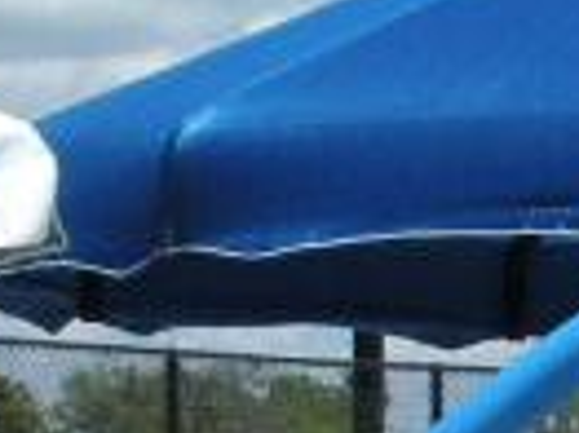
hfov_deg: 6.0
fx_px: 5297
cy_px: 778
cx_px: 1277
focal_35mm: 317
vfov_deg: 4.6
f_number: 4.4
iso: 64
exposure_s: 1/624
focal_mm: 9.1
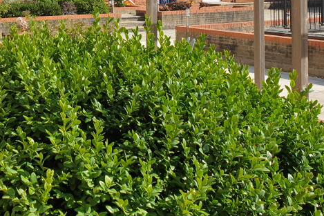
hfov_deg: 32.3
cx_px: 33
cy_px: -21
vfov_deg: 21.8
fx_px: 531
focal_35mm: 59
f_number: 2.4
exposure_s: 1/1142
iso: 50
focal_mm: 4.3
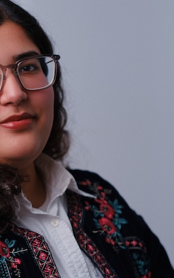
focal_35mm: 152
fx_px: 1152
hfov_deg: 8.6
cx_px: 19
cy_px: 194
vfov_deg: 13.7
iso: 100
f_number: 2
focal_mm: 56
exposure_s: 1/320
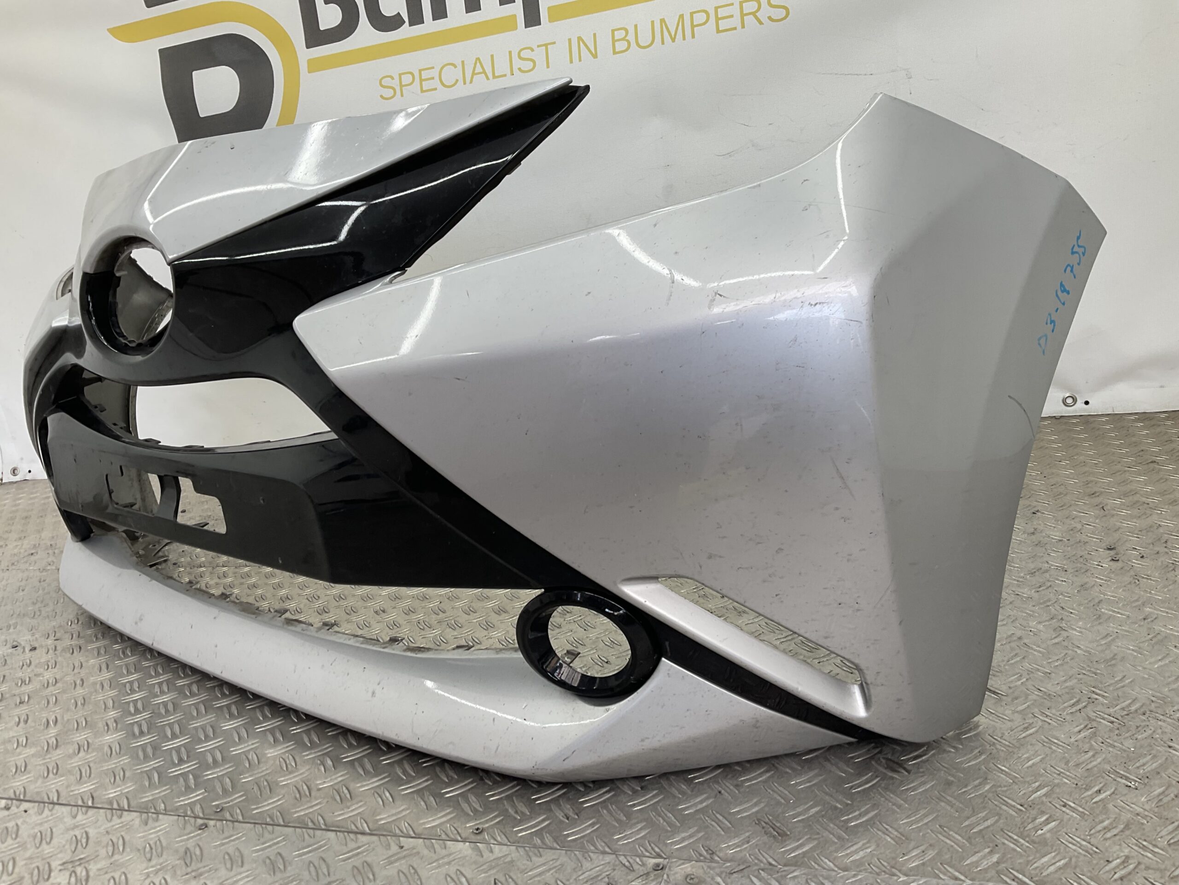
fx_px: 988
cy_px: 442
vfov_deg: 48.2
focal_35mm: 29
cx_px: 590
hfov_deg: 61.7
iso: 20
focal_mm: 3
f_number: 1.8
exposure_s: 1/120
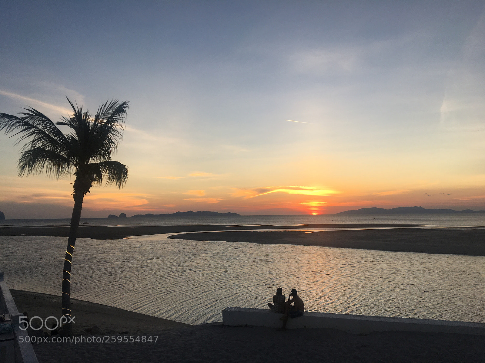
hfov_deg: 61.7
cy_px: 182
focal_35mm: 29
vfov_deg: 48.2
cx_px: 242
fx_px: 406
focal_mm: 4.15
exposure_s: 1/373
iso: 25
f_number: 2.2
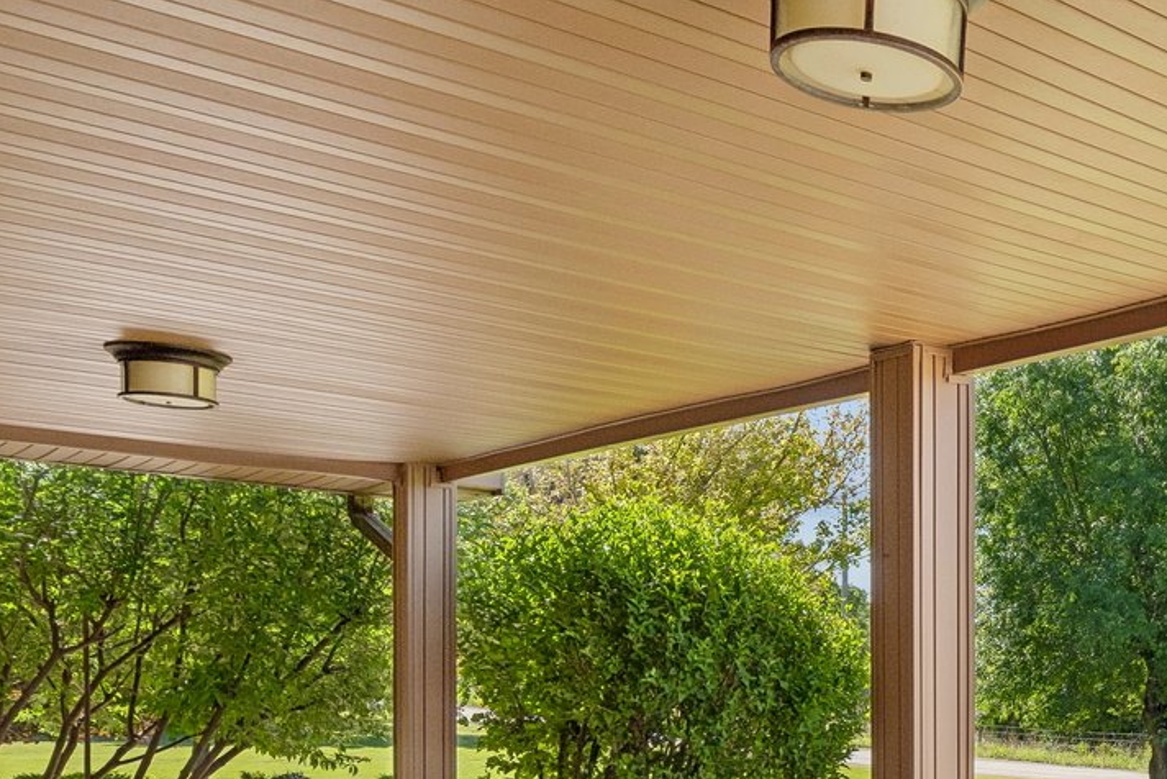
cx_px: 1283
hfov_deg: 36.3
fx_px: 1491
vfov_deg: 28.2
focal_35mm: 46
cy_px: 696
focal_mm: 16
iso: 200
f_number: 8
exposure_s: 1/400
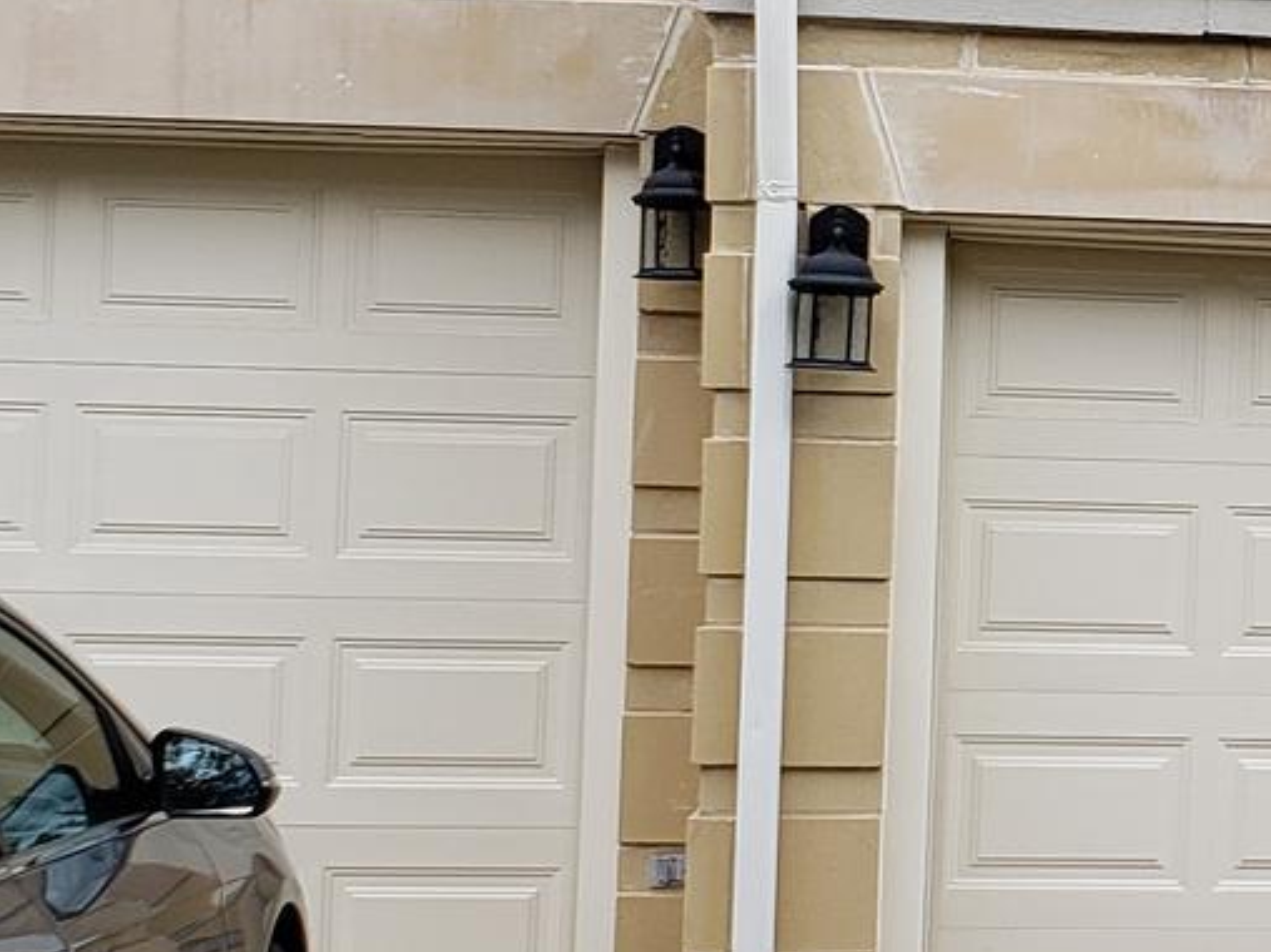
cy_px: 378
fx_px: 3854
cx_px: 1559
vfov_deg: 14.1
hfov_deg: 17.7
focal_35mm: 105
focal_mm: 4.3
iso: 50
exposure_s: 1/340
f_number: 2.4
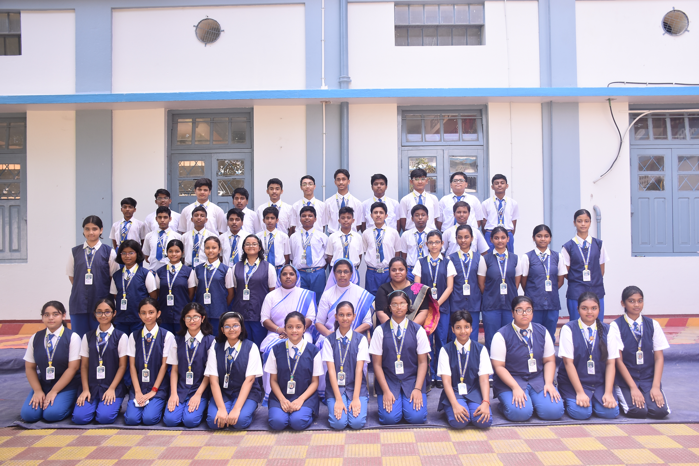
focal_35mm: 30
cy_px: 233
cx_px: 350
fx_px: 583
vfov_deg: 43.6
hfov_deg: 61.9
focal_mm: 20
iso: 160
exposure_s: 1/100
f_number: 3.5
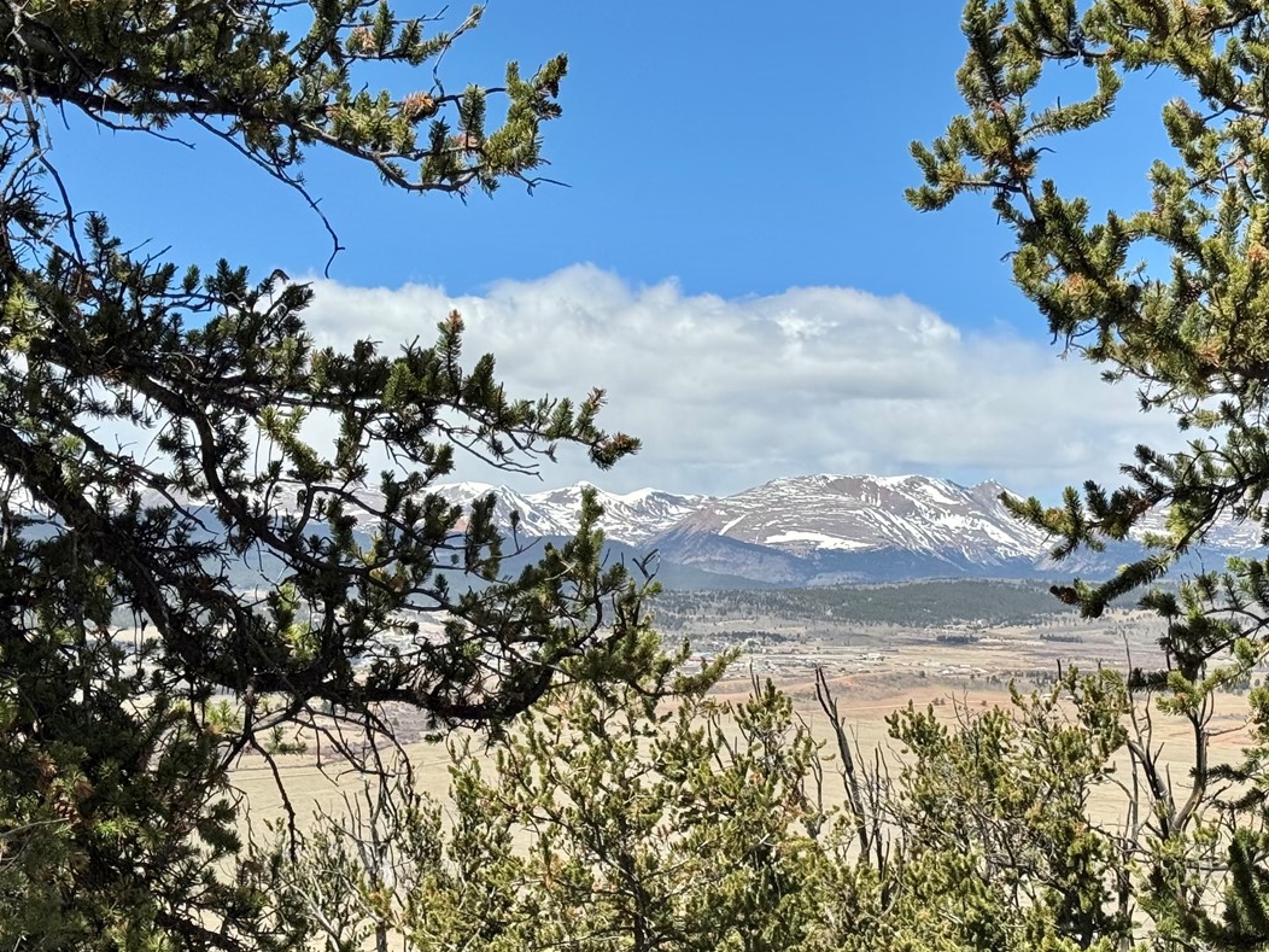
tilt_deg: -1.4
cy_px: 643
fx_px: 2676
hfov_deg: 26.6
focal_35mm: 73
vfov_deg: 20.1
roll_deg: -1.7
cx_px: 747
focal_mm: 6.76
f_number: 1.78
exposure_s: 1/4608
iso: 64
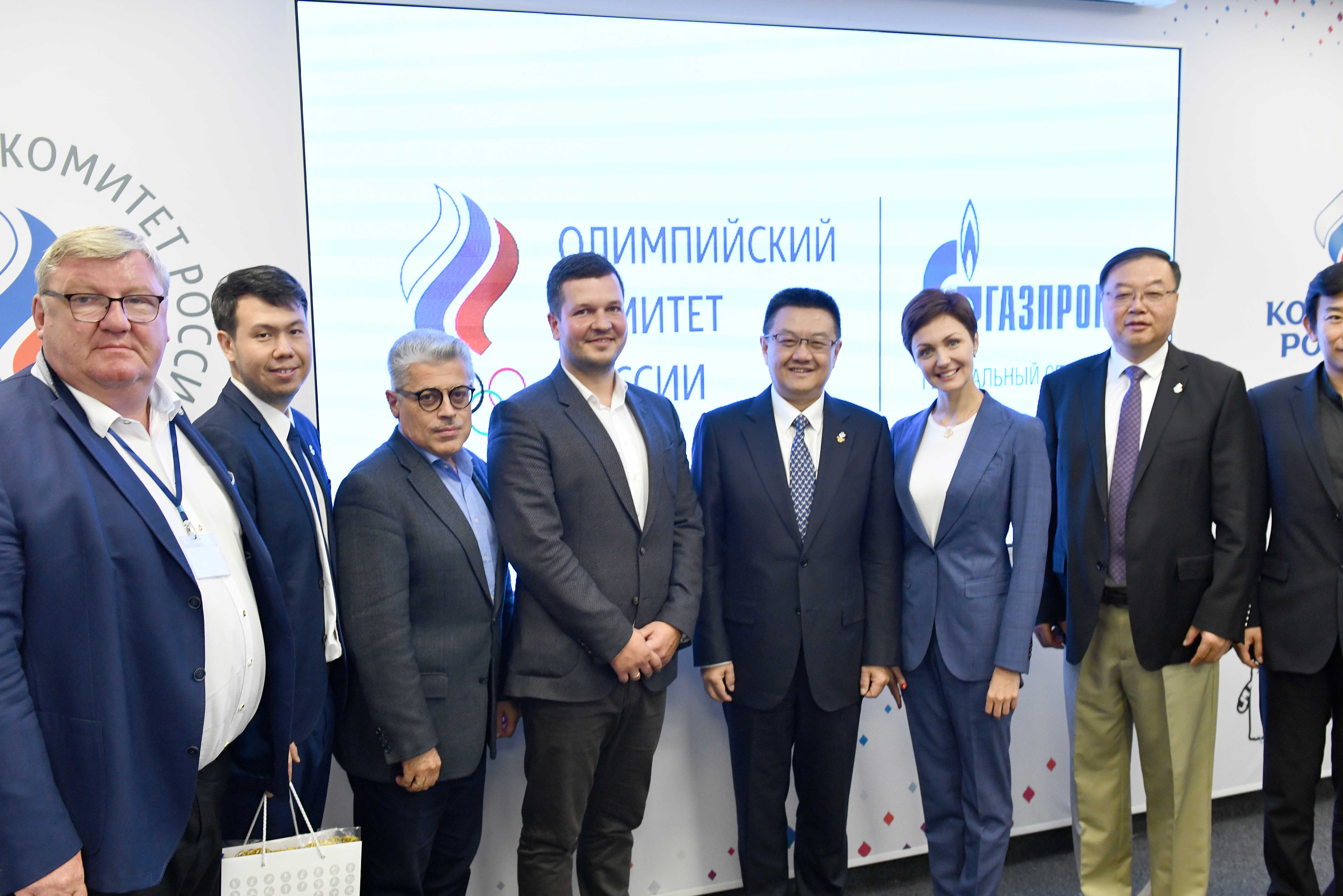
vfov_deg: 38.9
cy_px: 484
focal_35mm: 34
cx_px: 680
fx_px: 1268
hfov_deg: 55.8
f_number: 5
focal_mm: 29
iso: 1600
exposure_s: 1/160
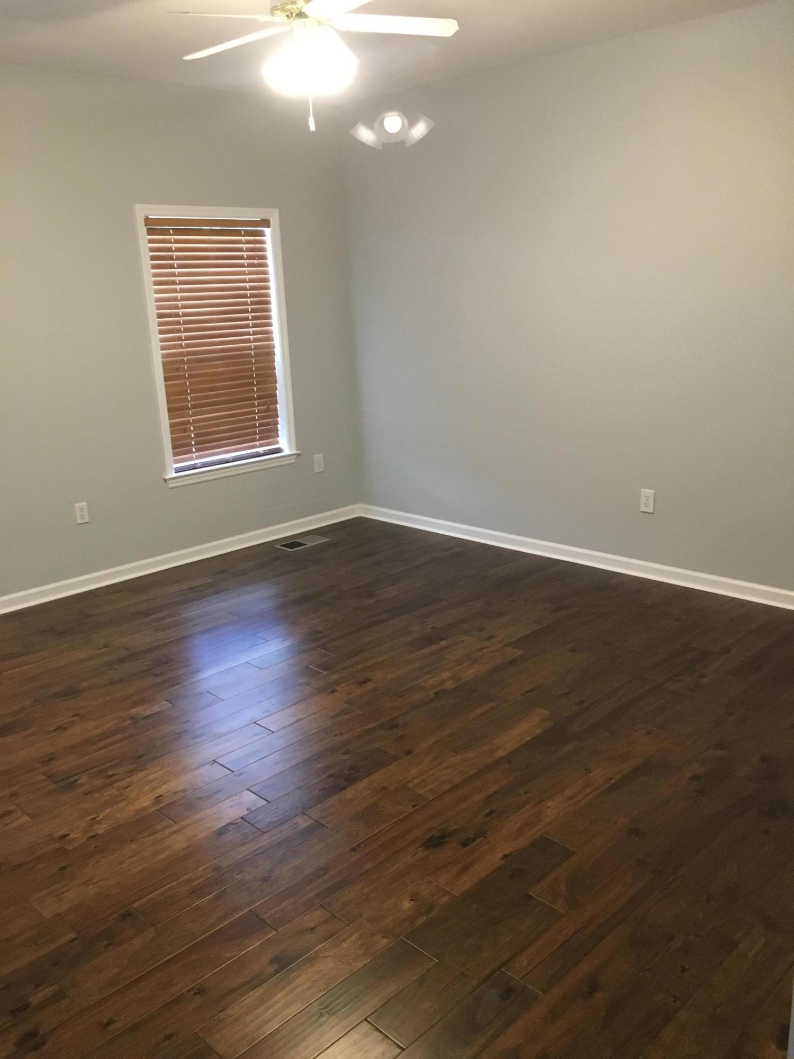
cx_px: 397
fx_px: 887
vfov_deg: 61.7
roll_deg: +2.8
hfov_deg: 48.2
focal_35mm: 29
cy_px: 530
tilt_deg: -15.1
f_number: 2.2
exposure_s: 1/30
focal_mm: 4.15
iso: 200
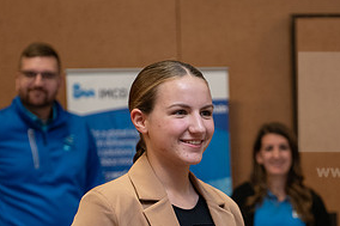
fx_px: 1274
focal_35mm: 135
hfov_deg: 15.1
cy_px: 197
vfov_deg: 10.1
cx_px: 262
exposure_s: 1/200
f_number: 3.2
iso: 1250
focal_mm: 66
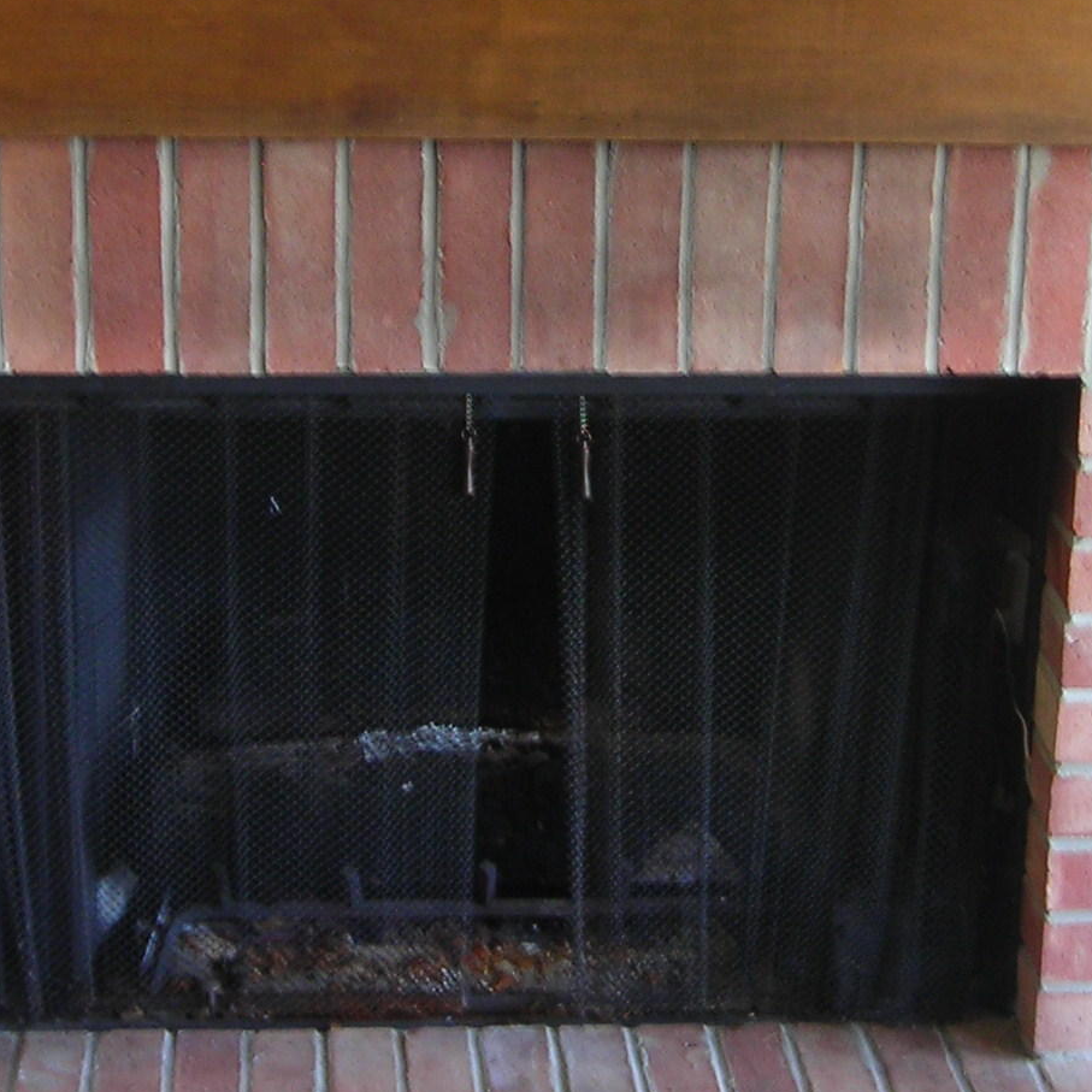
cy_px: 343
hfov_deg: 18.1
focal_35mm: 96
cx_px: 551
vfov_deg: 18.0
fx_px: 3426
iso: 50
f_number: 3.2
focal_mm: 6.3
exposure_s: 1/11
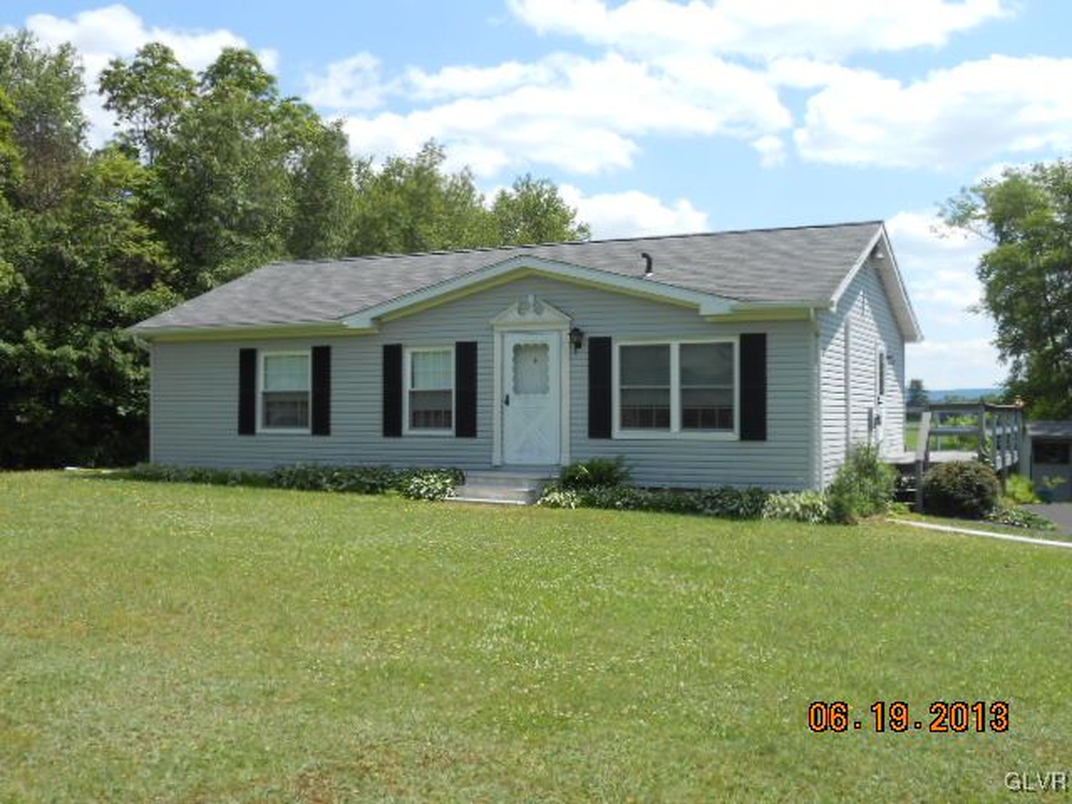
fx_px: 1177
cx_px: 536
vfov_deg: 37.7
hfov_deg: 49.0
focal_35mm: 38
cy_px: 402
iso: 80
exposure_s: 1/500
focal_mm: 6.8
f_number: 4.2
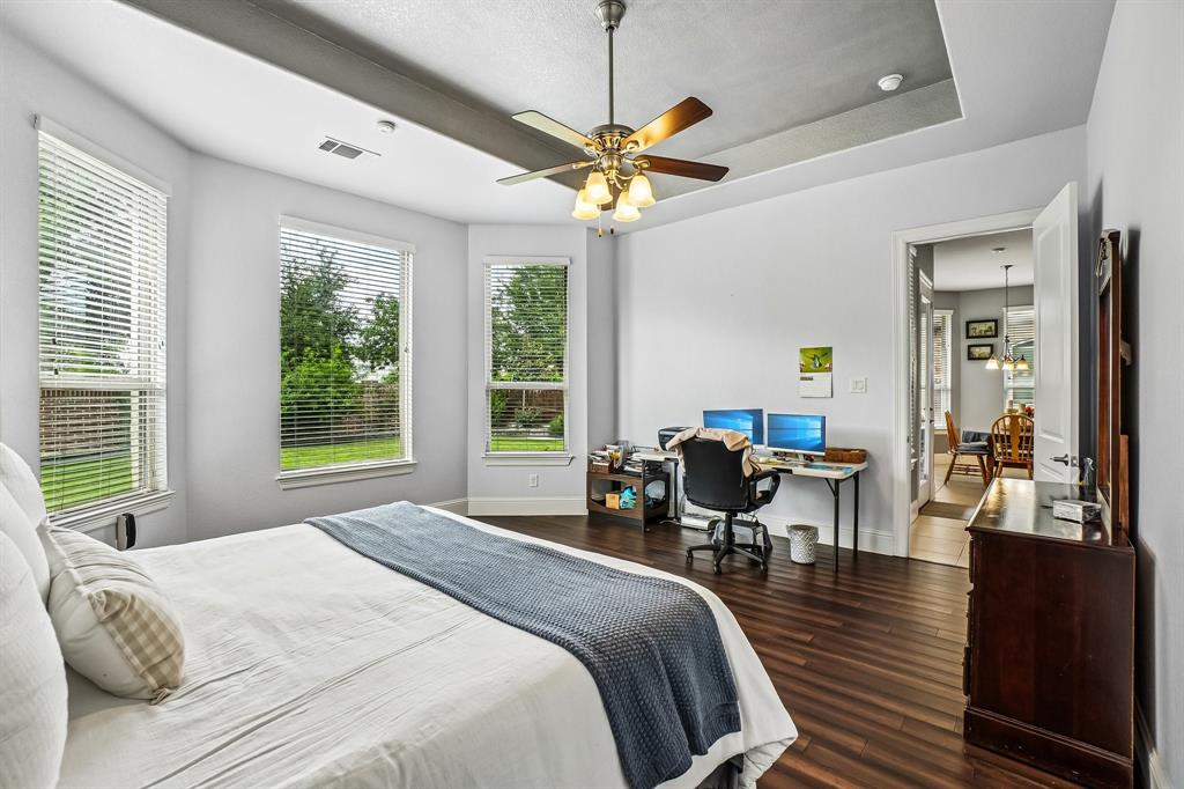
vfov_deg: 77.3
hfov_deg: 100.4
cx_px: 592
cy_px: 394
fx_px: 493
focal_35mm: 15
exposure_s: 1/50
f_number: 8
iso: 400
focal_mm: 10
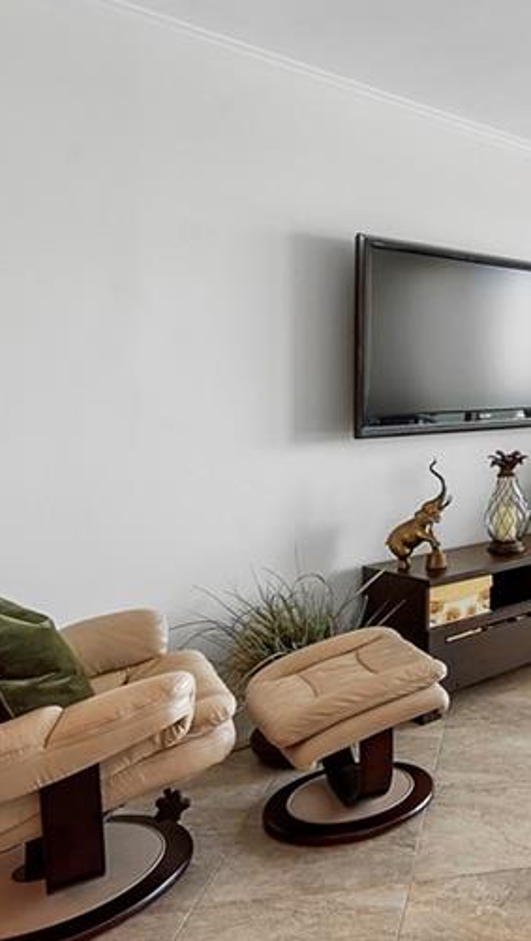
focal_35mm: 32
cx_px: 745
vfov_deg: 60.6
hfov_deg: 28.0
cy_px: 383
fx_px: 800
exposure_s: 1/15
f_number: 11
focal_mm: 10
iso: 160
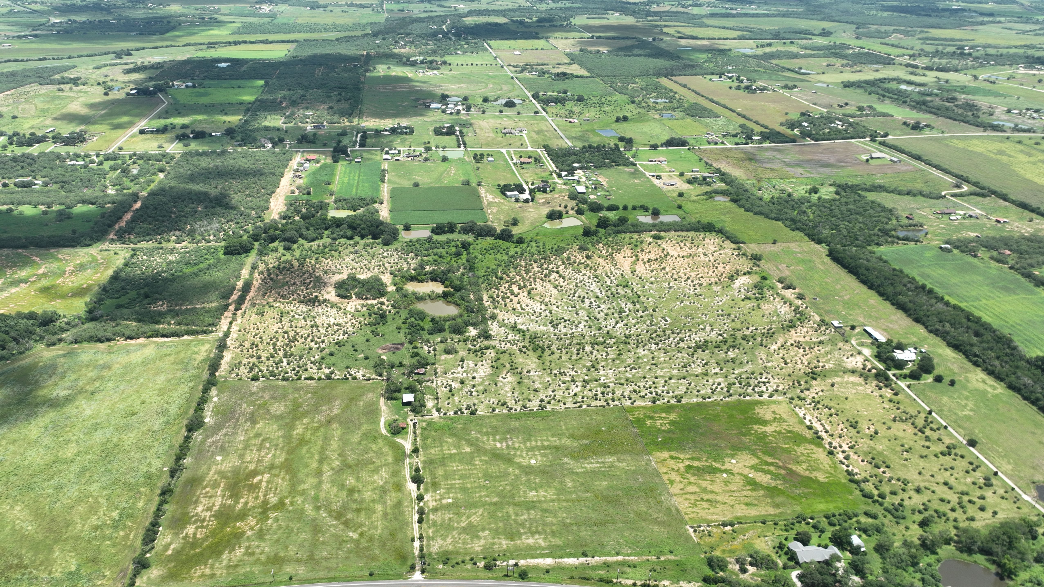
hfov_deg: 69.8
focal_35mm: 27
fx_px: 747
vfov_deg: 42.6
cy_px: 361
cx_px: 507
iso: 100
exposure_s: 1/60
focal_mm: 12.29
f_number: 2.8
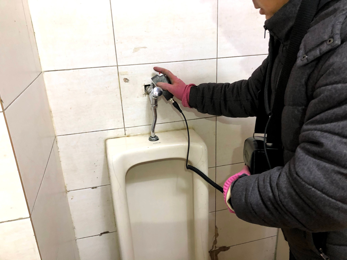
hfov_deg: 63.4
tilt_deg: -18.3
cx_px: 174
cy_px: 130
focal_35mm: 28
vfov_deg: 49.7
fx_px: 281
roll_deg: +1.7
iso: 64
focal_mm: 3.99
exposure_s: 1/15
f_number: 1.8
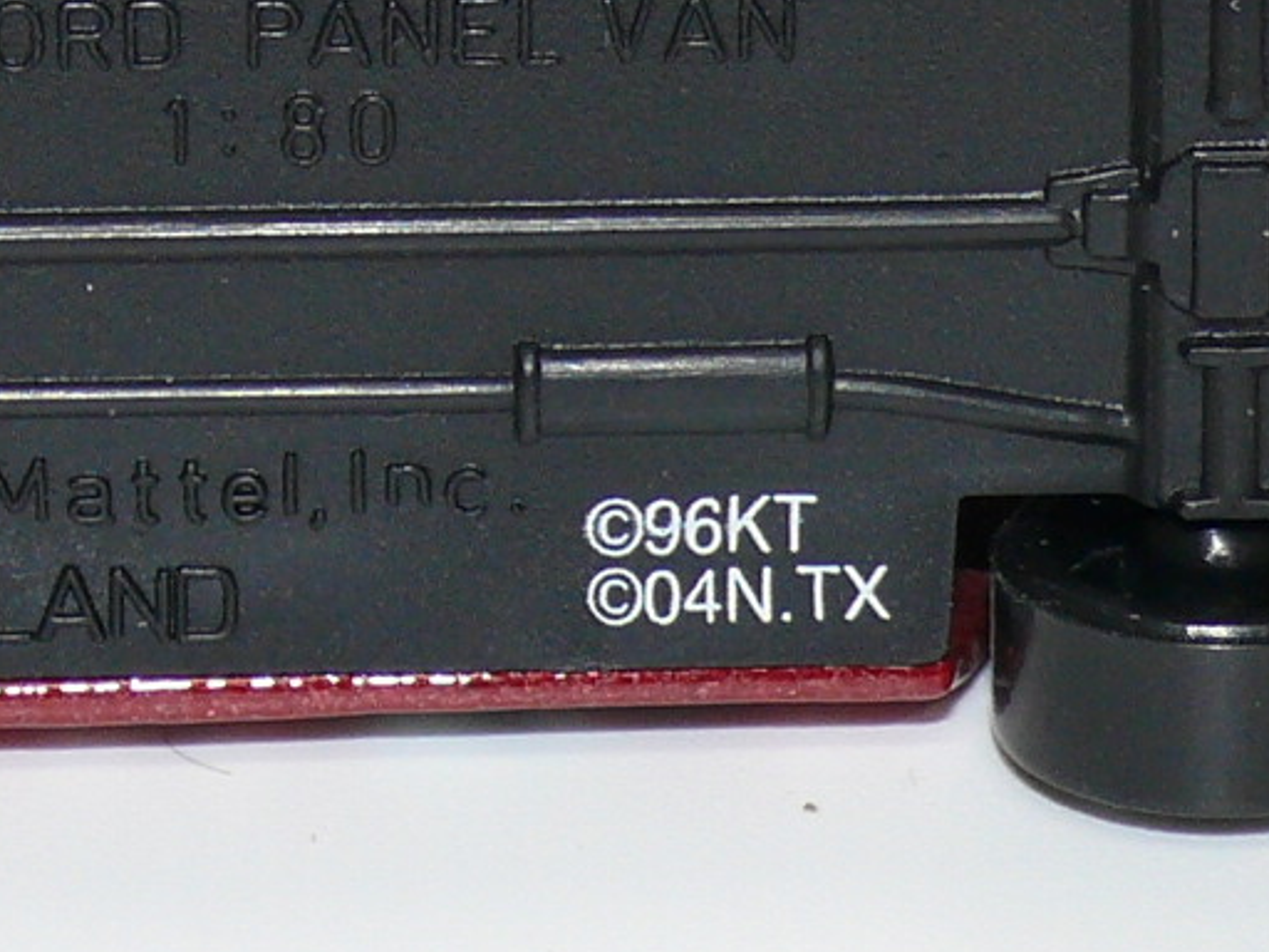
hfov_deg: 6.5
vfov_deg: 4.9
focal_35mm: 303
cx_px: 409
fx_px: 11108
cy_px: -47
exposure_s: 1/30
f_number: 4
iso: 100
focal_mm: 13.1
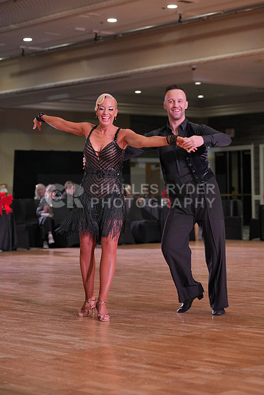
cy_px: 198
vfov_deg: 22.6
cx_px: 132
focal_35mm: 90
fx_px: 989
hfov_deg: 15.2
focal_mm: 90
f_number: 4
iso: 2000
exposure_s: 1/500
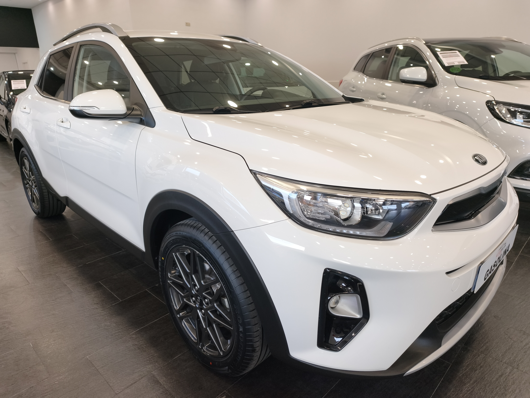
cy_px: 199
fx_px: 352
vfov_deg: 58.9
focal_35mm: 23
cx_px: 265
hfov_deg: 73.9
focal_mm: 6.45
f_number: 1.62
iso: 125
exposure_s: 1/99.9
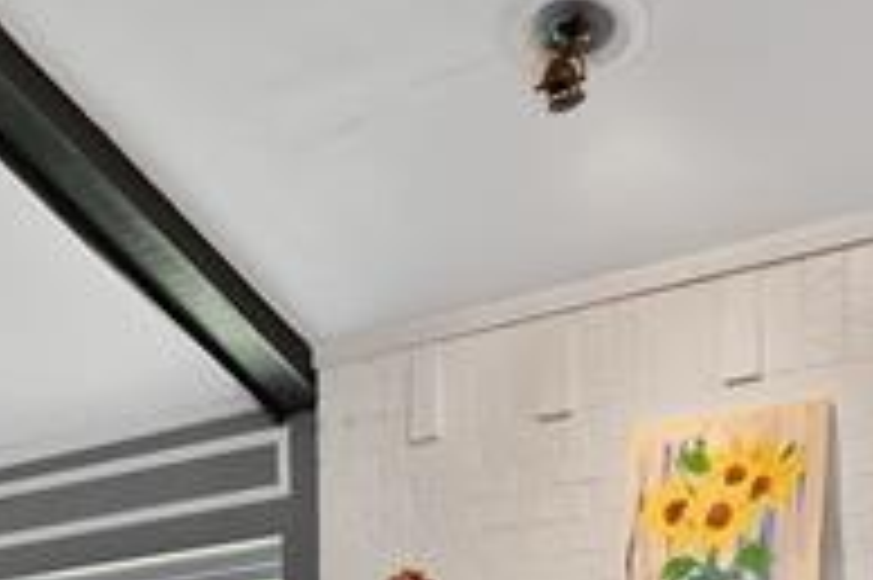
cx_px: -202
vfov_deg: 16.8
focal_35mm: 74
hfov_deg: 24.5
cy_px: 861
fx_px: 1793
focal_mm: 14
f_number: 9
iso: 640
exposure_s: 1/2.5
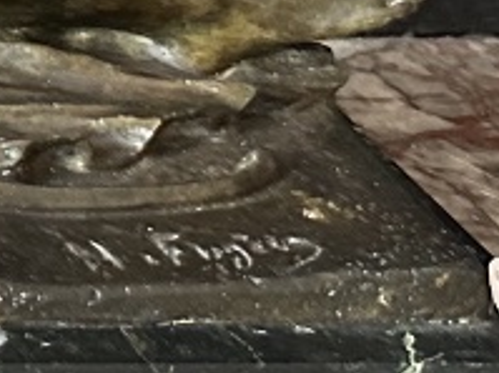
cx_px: -737
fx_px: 2089
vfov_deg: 10.1
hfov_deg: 11.2
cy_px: -80
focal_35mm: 145
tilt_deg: -23.4
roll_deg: -1.5
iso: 800
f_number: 1.78
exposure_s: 1/50
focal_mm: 6.86
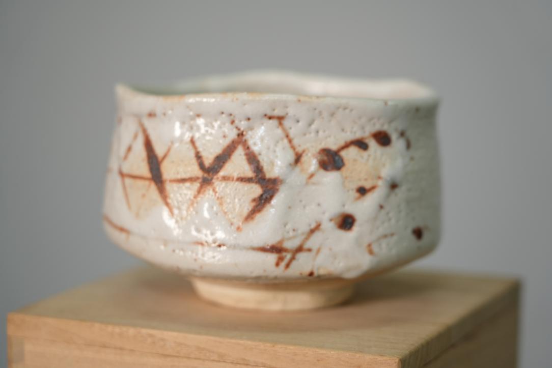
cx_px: 276
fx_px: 1610
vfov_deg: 13.0
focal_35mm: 105
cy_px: 184
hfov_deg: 19.5
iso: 500
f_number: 4
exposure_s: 1/125
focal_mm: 105
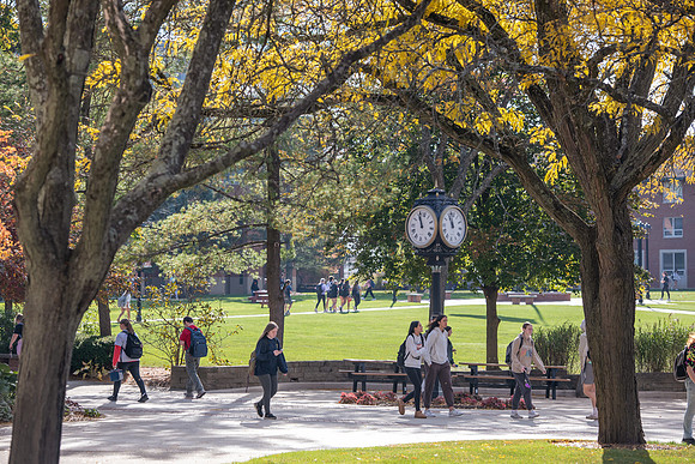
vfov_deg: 11.8
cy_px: 232
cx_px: 348
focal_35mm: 116
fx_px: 2240
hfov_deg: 17.6
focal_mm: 116
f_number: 4.5
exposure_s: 1/500
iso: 200
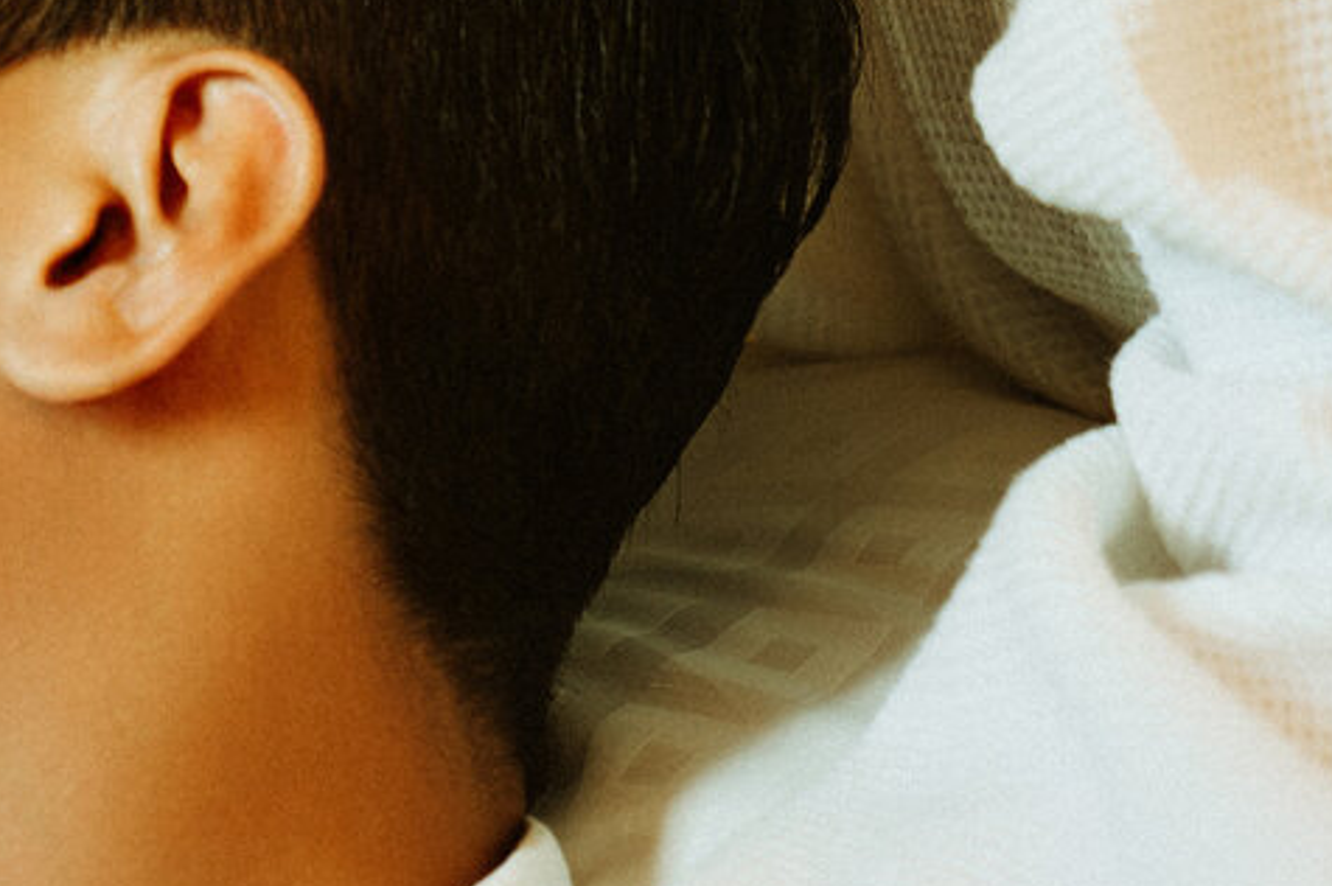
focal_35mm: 236
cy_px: -338
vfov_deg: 5.8
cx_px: -314
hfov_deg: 8.6
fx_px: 8726
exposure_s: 1/30
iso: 500
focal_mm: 70
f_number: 2.8
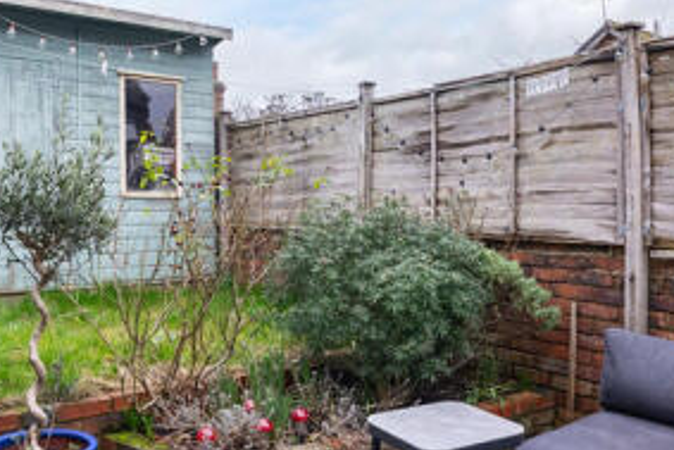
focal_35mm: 37
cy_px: 213
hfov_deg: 51.8
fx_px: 693
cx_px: 305
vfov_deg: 36.0
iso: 1600
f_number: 7.1
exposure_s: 1/50
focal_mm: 16
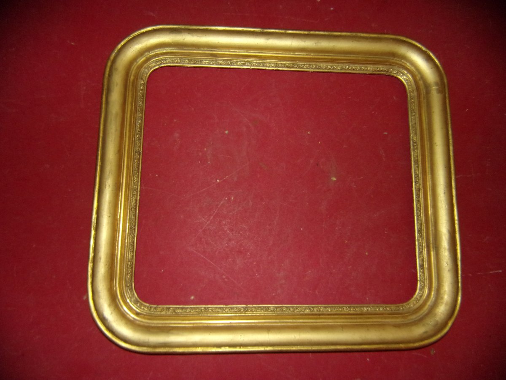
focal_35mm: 25
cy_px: 190
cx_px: 253
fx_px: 365
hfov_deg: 69.4
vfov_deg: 54.9
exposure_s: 1/34
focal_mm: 4.5
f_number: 3.5
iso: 200
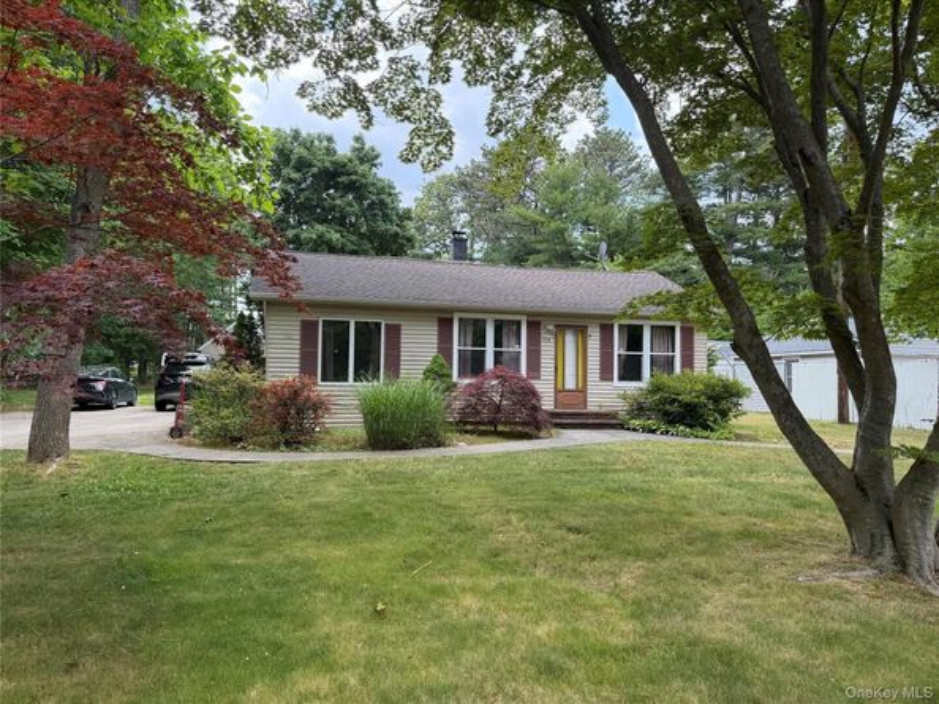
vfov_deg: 56.8
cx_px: 470
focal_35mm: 24
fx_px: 651
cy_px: 352
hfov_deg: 71.6
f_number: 1.78
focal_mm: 6.76
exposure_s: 1/822
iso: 100
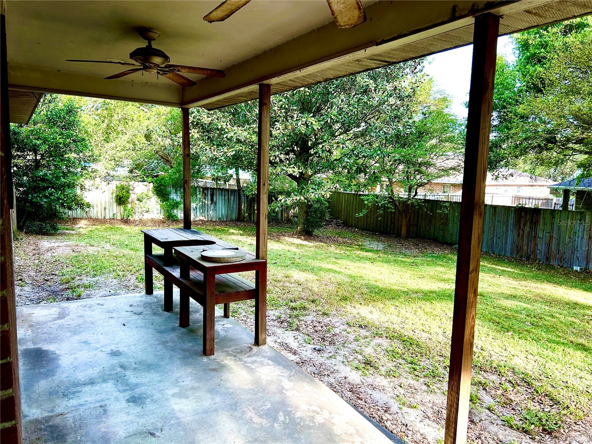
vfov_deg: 53.1
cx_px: 296
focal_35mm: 26
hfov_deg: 67.3
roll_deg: -1.5
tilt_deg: -7.6
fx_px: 445
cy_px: 222
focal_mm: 5.7
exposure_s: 1/258
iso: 40
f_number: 1.5
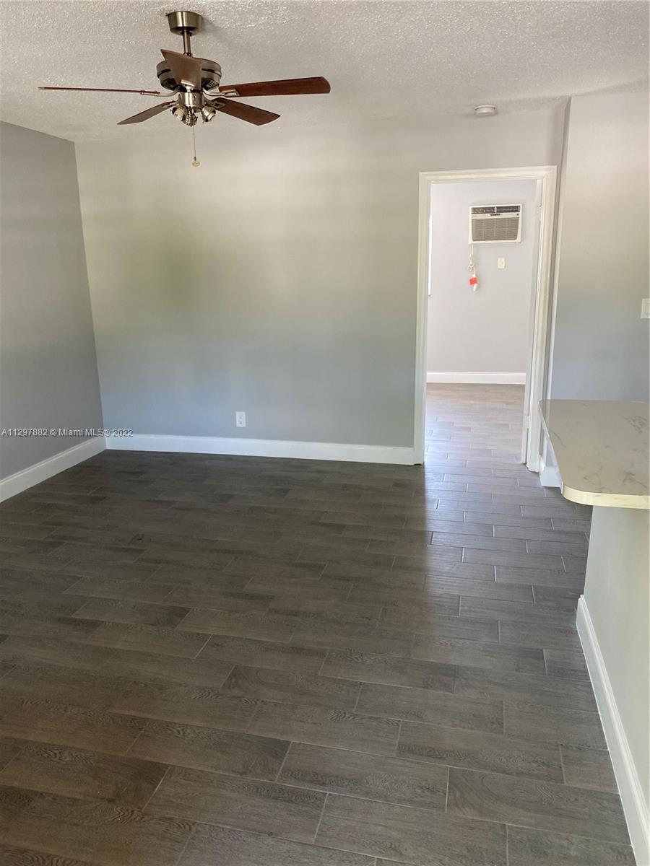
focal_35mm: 26
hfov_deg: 53.1
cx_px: 325
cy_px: 433
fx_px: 651
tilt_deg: -13.7
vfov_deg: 67.3
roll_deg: +0.6
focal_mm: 4.25
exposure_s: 1/104
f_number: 1.8
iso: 125
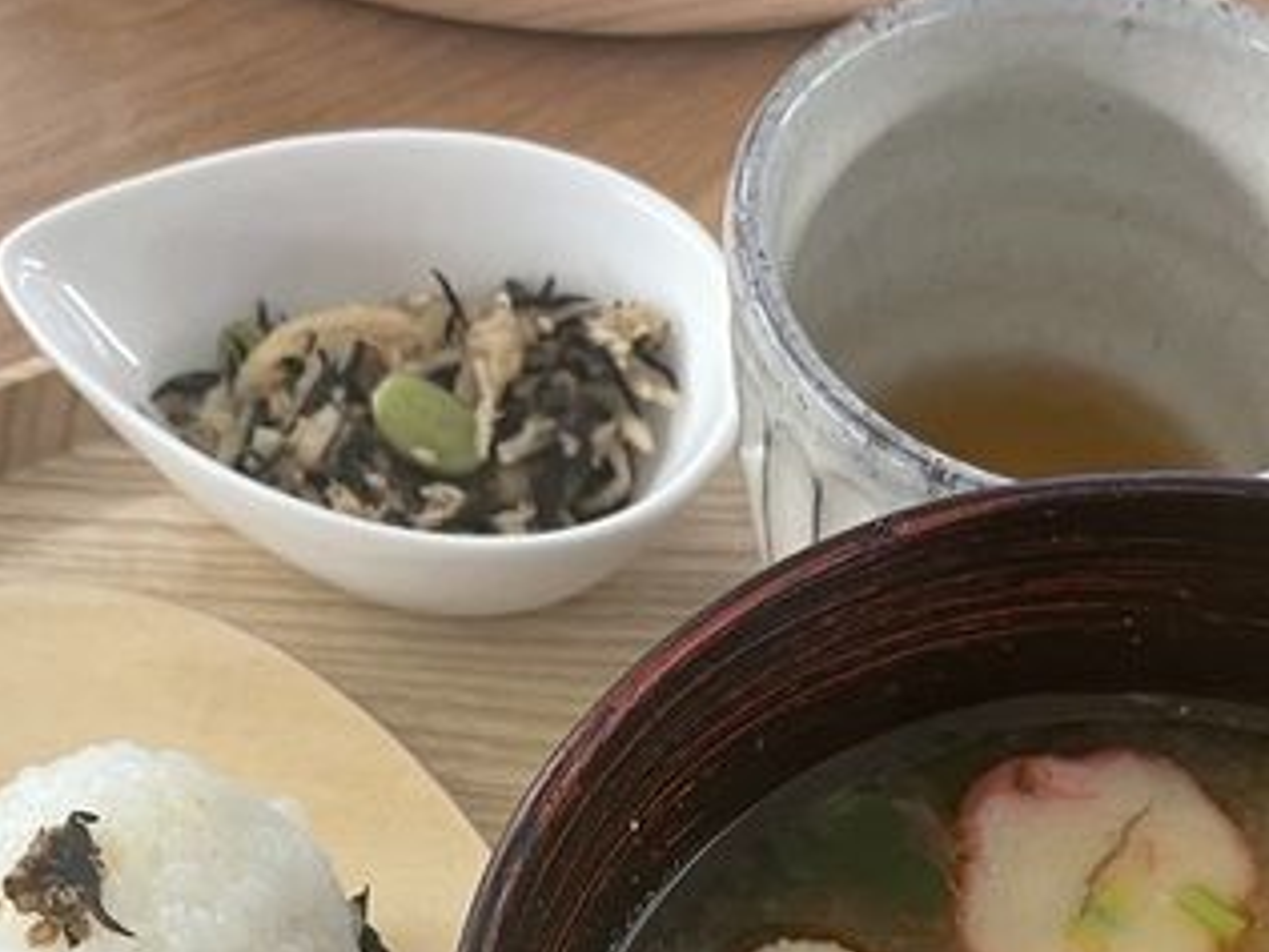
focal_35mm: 67
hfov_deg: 29.0
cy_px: 1191
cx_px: 600
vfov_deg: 20.3
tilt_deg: -64.7
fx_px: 2456
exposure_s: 1/62
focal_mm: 4.2
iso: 125
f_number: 1.6
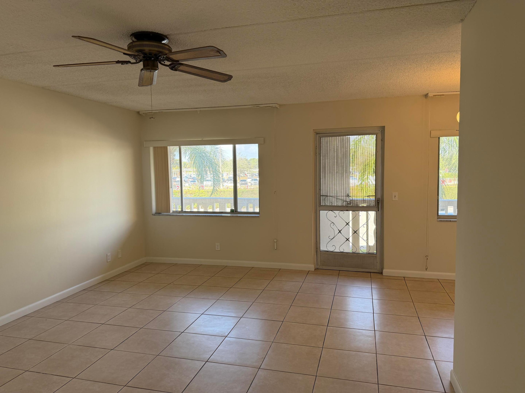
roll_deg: +1.3
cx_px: 262
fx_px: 364
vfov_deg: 56.8
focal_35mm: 24
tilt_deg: -4.0
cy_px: 196
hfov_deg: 71.6
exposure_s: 1/181
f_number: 1.78
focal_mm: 6.76
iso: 100
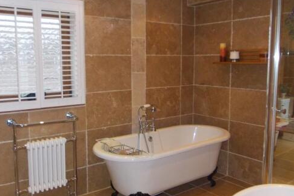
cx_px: 132
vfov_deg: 37.8
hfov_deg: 54.4
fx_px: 286
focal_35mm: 35
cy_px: 99
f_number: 2.7
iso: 200
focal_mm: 4
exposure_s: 1/25
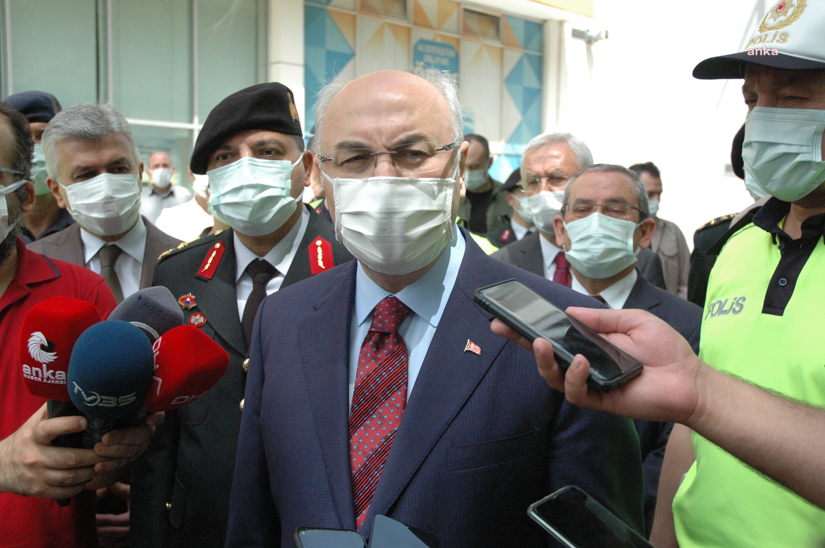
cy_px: 274
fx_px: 927
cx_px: 412
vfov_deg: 33.0
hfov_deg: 48.0
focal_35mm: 40
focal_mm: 27
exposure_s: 1/1600
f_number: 3.8
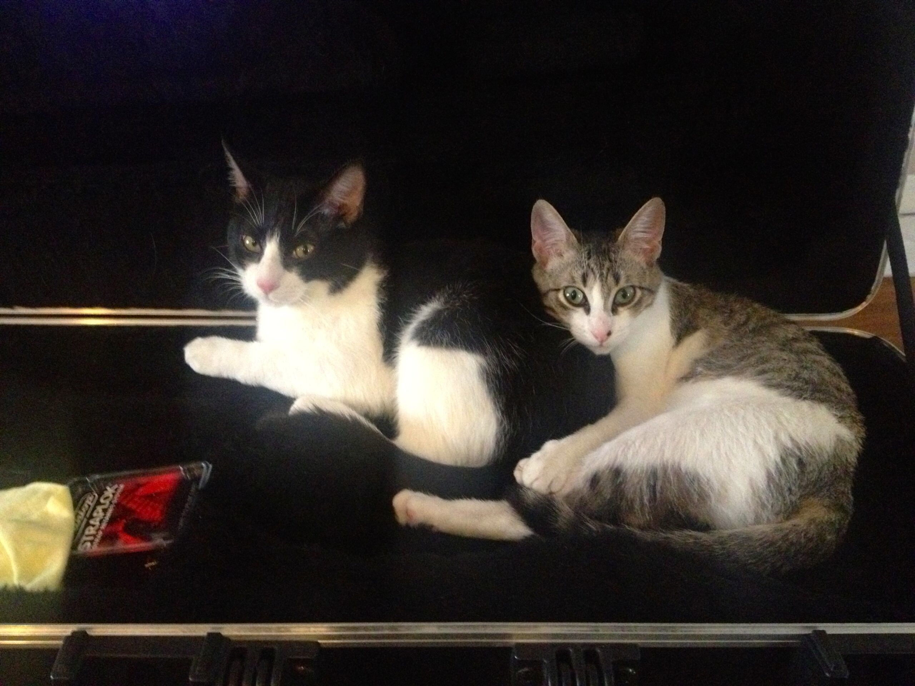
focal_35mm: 35
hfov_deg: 52.6
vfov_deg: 40.7
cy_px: 343
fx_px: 925
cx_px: 458
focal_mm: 4.28
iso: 800
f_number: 2.4
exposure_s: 1/15
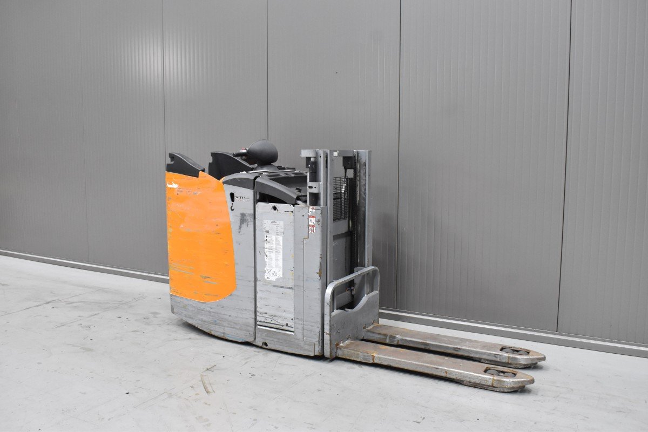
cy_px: 216
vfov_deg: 41.7
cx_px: 324
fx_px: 567
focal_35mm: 32
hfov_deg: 59.5
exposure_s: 1/30
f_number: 5.6
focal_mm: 21
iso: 1600
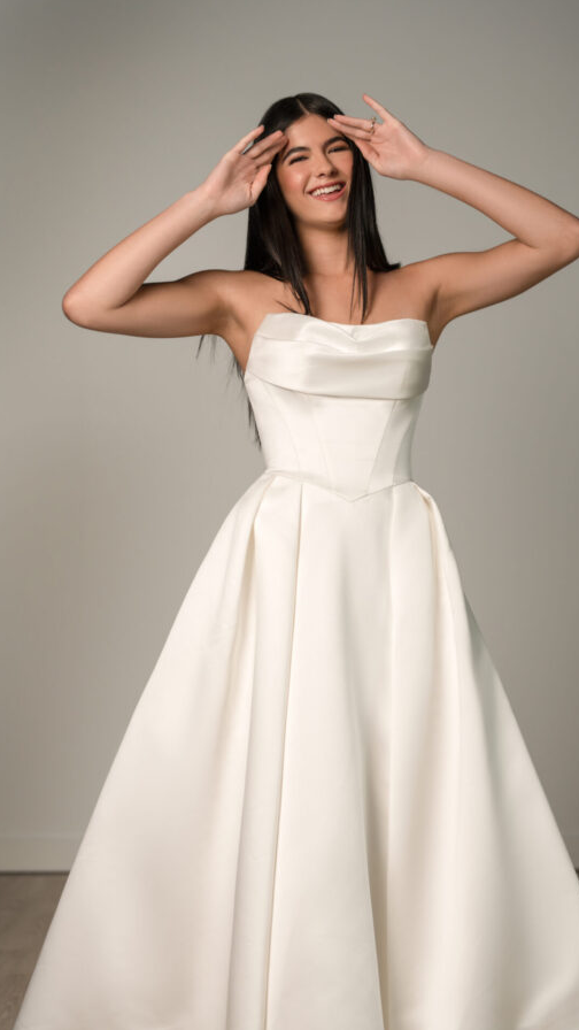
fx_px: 1665
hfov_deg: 19.7
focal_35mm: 61
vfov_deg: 34.4
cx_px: 332
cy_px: 515
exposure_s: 1/2000
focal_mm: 58
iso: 500
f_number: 2.8
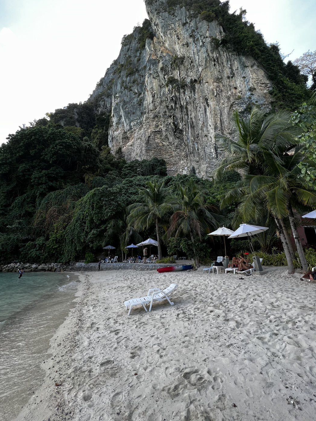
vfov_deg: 97.4
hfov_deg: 81.7
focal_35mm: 15
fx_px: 183
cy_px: 178
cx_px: 152
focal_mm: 1.57
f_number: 1.8
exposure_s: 1/232
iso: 32
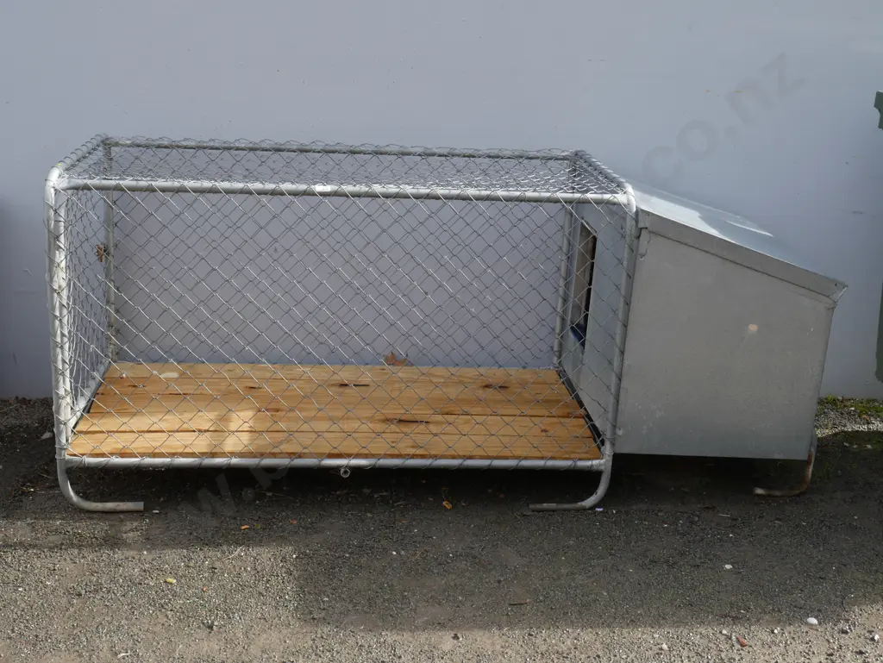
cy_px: 332
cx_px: 442
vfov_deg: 31.5
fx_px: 1174
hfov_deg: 41.2
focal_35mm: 46
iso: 200
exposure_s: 1/160
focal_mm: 23
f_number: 7.1
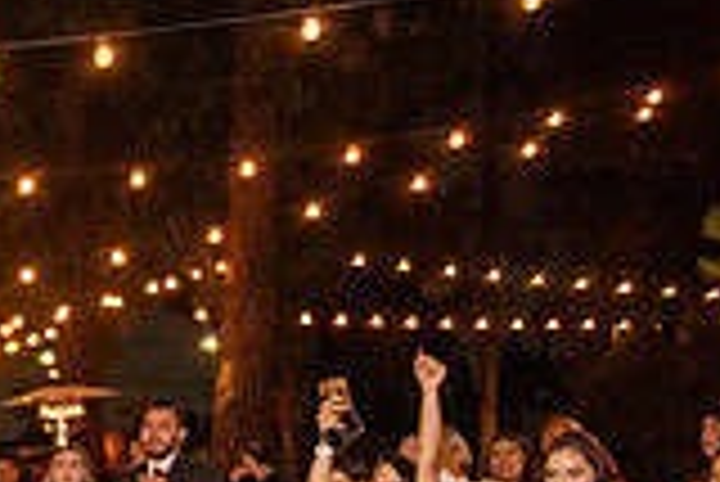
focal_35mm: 116
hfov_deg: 15.5
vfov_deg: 11.5
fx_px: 2322
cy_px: 655
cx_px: -518
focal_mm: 32
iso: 1250
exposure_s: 1/125
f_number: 2.8
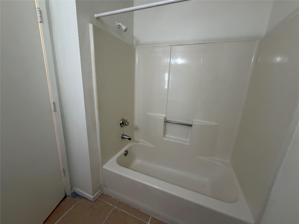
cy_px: 112
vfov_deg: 85.7
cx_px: 150
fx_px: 121
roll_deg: -1.7
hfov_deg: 102.1
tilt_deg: -14.2
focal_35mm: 14
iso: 400
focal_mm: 2.22
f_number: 2.2
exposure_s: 1/60
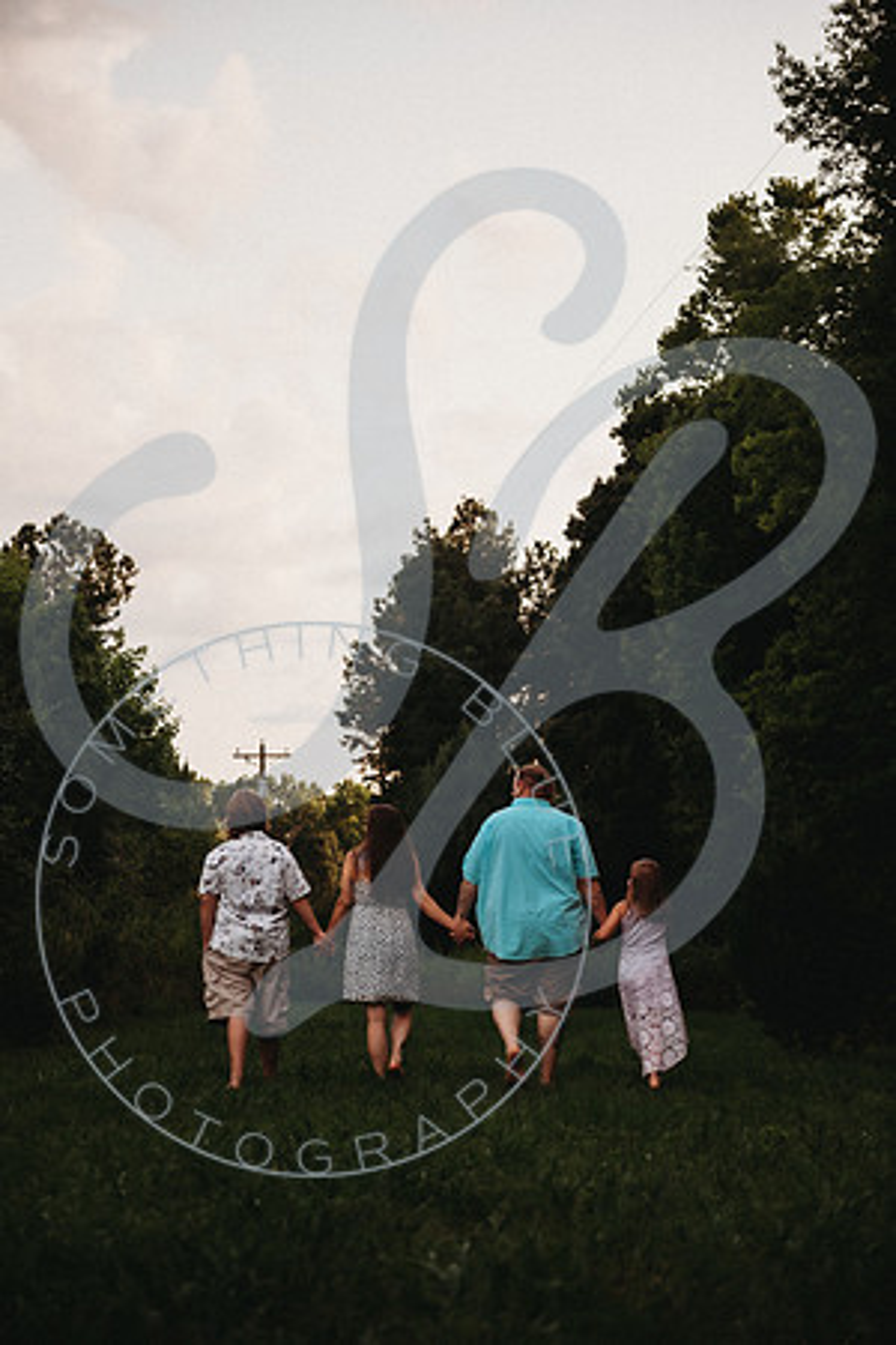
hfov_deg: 19.5
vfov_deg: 28.8
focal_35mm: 70
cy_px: 672
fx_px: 2613
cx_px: 448
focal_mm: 70
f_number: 2.8
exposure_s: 1/640
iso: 100
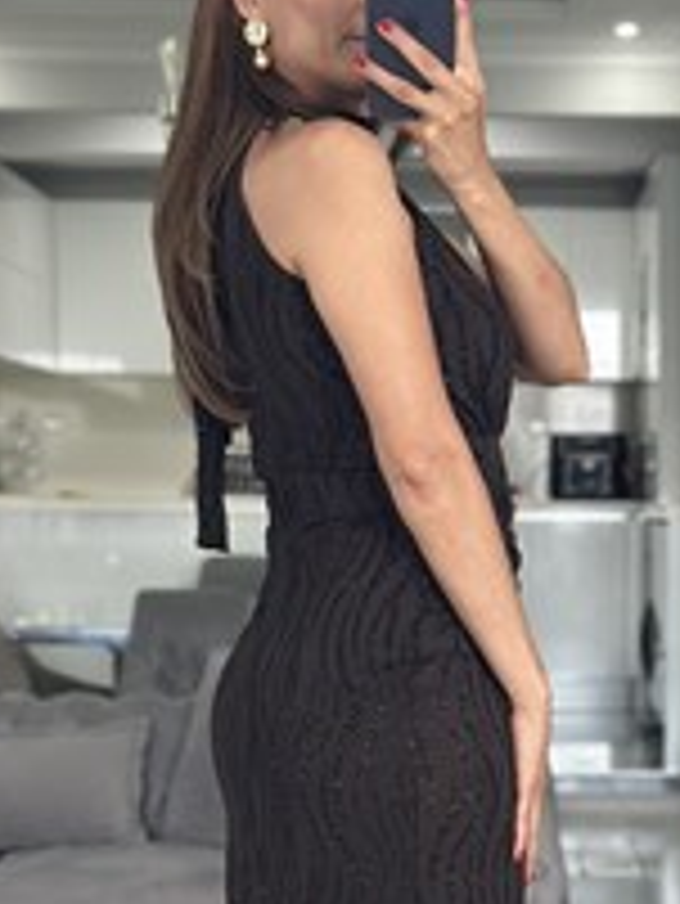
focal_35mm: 121
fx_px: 3166
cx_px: 369
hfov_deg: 12.3
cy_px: 729
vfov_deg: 16.2
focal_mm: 6.86
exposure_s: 1/60
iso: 200
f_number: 1.78
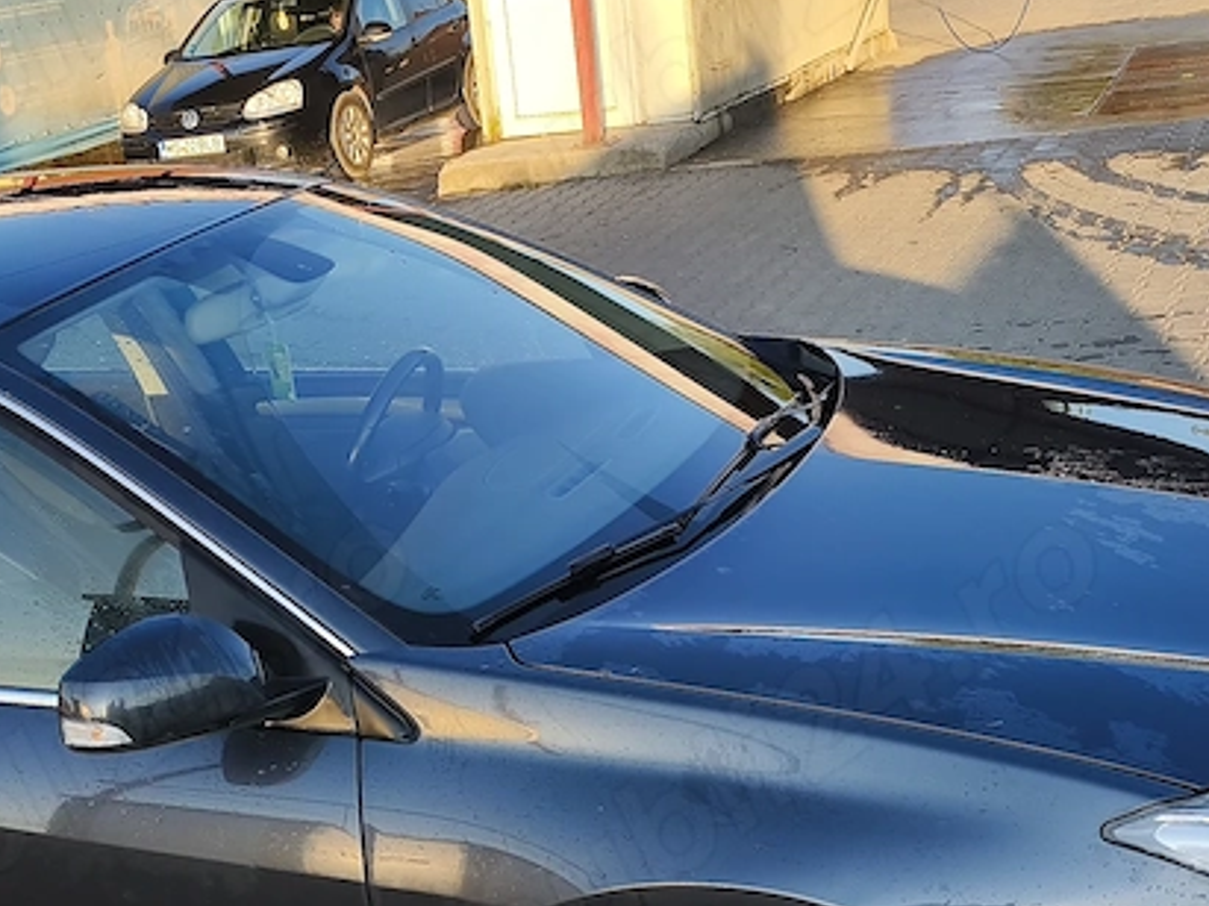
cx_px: 435
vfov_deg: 25.3
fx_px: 1955
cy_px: 809
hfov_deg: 34.1
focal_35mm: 56
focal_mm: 6.14
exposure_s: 1/275
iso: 50
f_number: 1.65
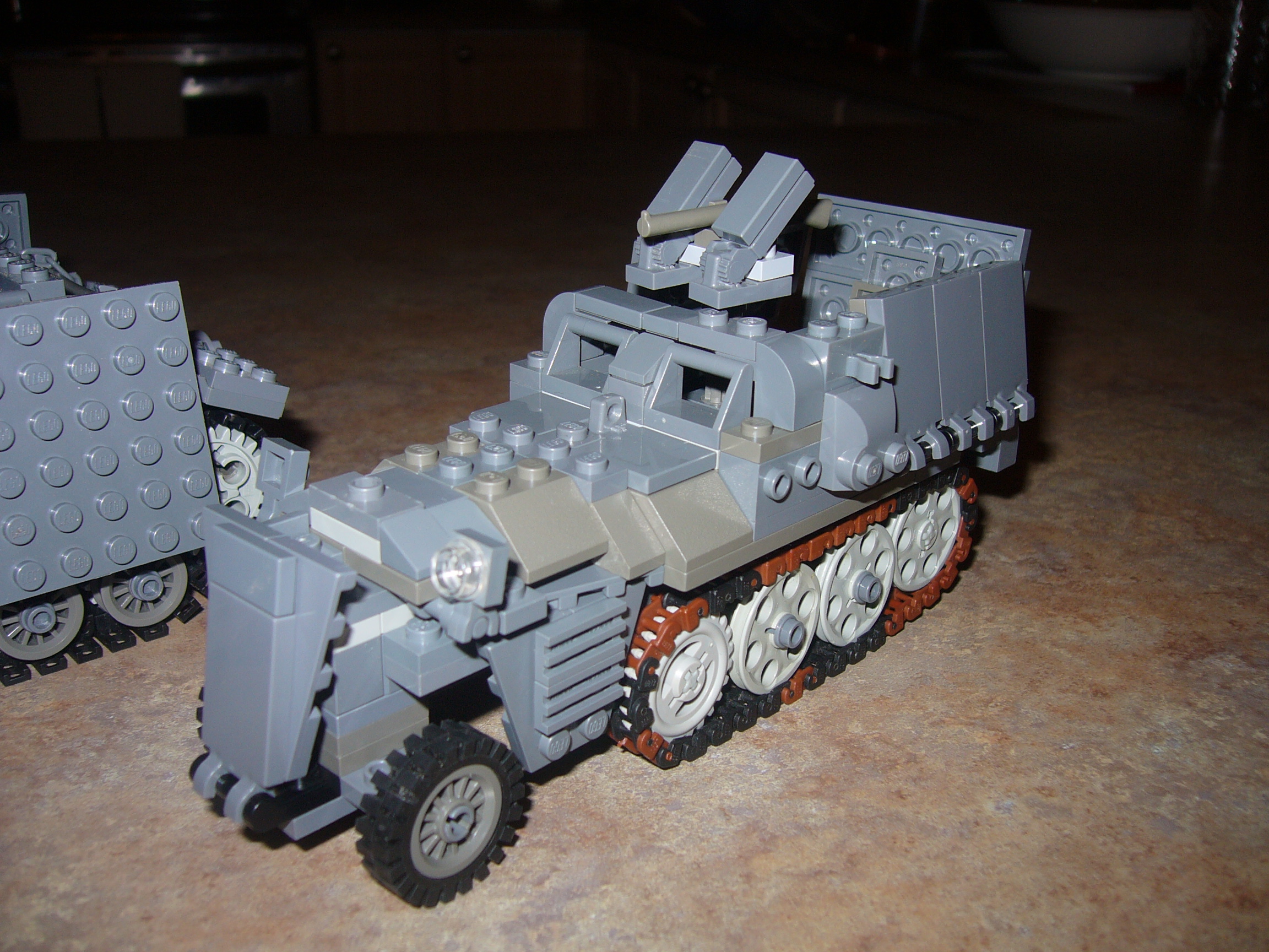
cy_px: 476
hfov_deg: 52.6
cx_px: 634
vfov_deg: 40.7
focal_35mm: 35
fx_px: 1283
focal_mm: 5.8
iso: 64
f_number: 2.8
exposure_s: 1/60
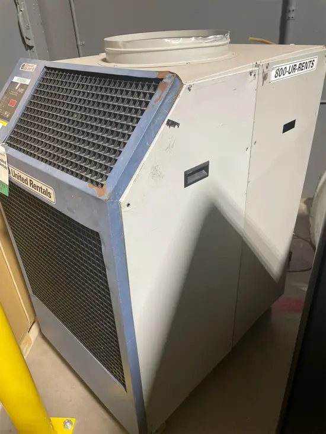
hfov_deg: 53.1
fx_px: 326
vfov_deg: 67.3
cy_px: 217
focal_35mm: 26
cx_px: 163
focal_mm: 4.2
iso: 125
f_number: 1.6
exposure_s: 1/63
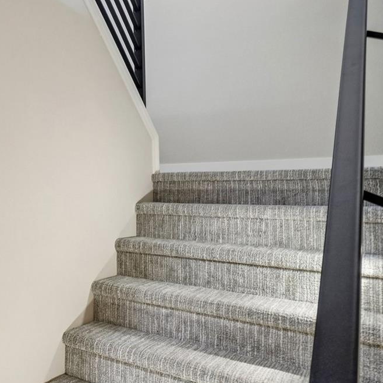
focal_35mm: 31
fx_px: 388
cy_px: 196
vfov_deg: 52.5
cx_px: -79
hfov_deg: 38.5
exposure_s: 1/6
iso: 400
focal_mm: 10
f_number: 8
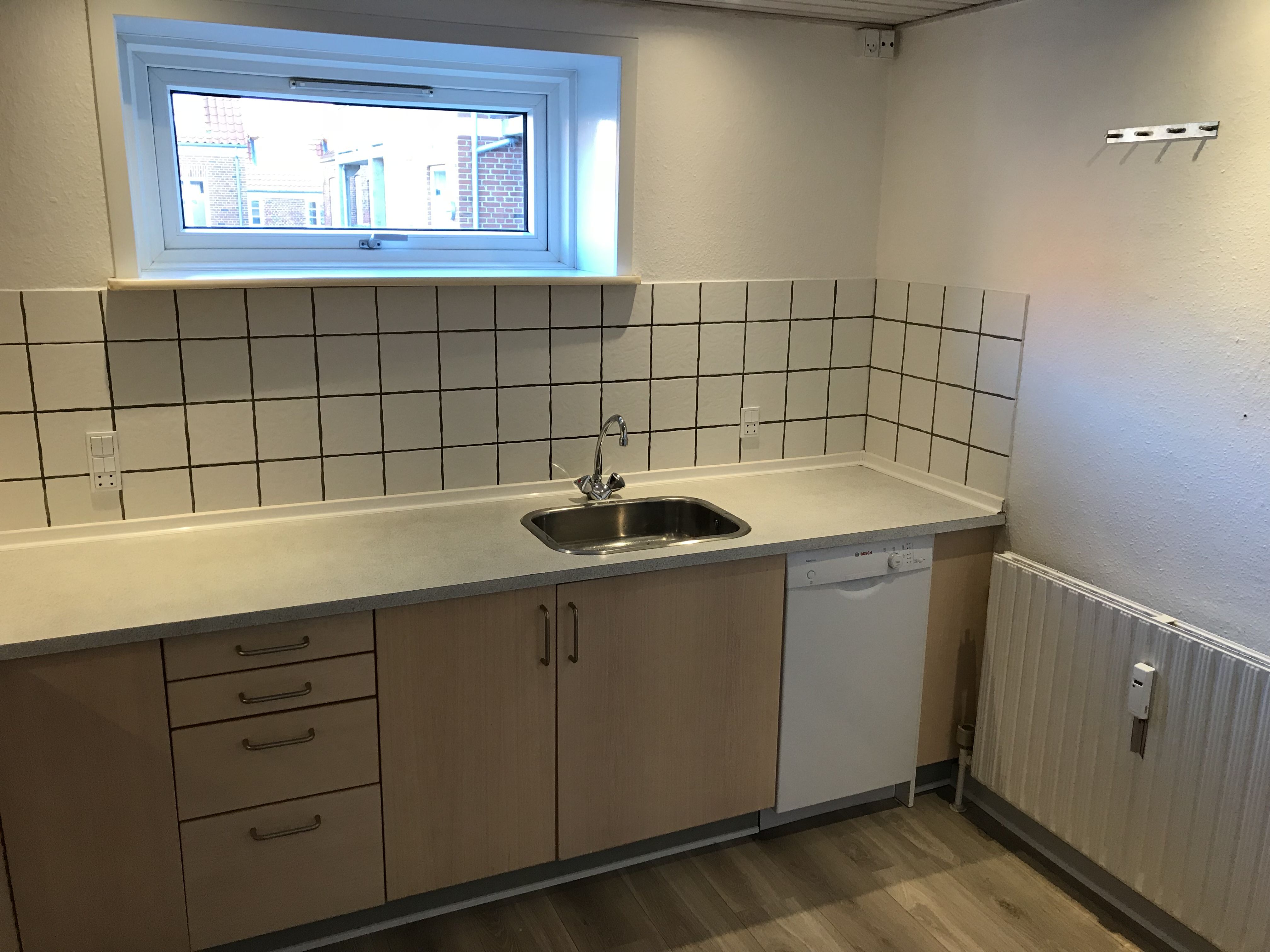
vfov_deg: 49.7
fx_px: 1027
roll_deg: -0.9
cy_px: 476
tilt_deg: -13.9
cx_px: 635
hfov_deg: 63.4
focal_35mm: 28
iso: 32
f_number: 1.8
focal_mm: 3.99
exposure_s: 1/33
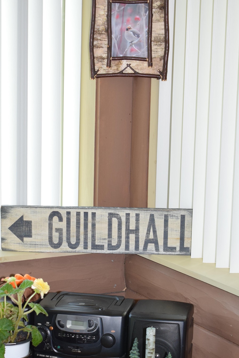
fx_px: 895
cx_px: 102
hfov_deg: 15.2
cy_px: 228
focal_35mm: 90
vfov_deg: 22.6
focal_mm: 35
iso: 640
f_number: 5.6
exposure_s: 1/125
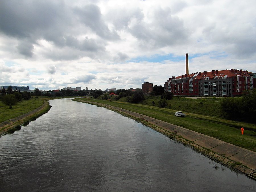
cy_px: 96
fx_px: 177
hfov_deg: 71.6
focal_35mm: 24
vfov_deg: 56.8
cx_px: 128
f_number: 3.6
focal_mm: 4
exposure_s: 1/1500
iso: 100
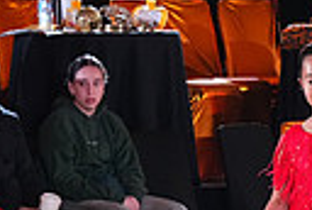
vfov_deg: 3.3
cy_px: 177
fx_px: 3692
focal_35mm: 425
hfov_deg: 4.8
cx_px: 641
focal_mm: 94
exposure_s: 1/400
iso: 5000
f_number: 5
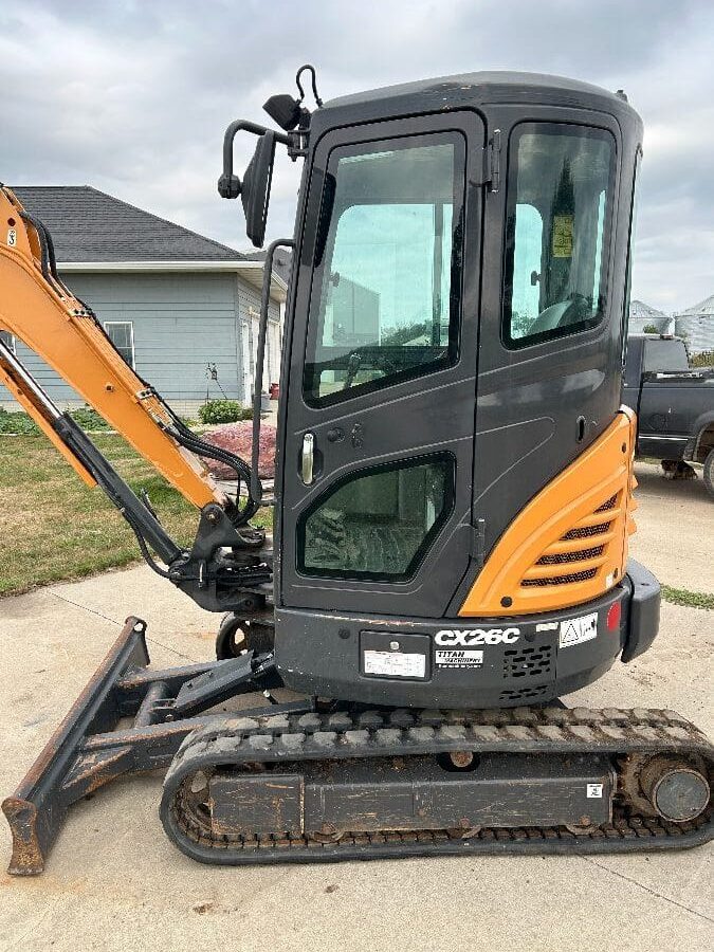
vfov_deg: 67.3
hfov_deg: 53.1
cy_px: 476
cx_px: 357
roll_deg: -0.5
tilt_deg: -9.7
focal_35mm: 26
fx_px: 715
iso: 50
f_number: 1.5
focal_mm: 5.7
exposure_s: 1/1377
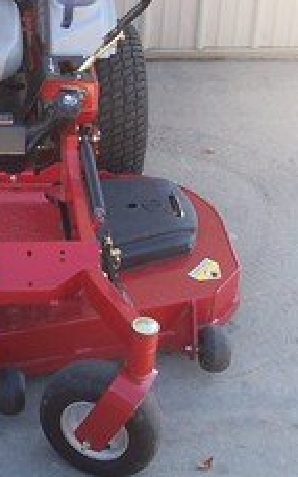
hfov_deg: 14.4
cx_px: -54
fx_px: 1144
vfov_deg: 23.5
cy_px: 185
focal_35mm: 88
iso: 80
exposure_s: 1/125
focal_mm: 6
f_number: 2.8
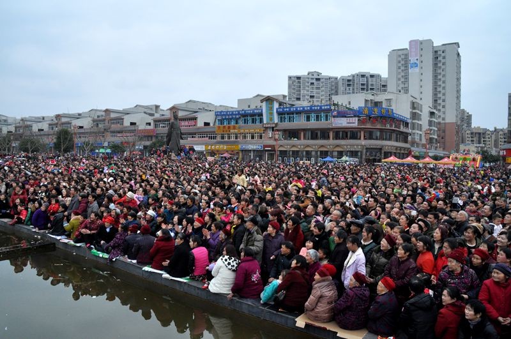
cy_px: 170
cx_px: 256
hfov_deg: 67.5
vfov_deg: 47.8
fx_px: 383
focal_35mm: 27
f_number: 11
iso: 800
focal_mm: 18
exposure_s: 1/500
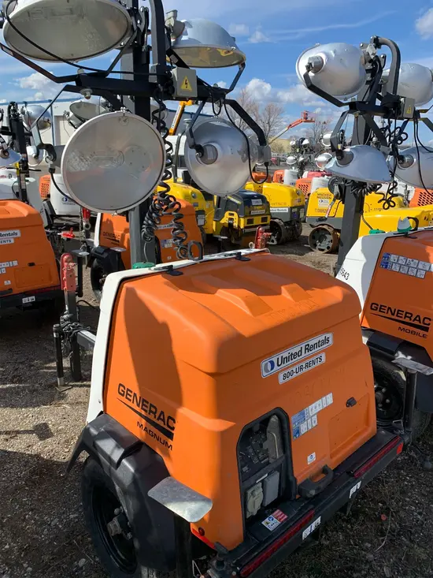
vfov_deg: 67.3
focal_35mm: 26
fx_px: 434
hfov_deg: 53.1
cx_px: 216
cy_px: 289
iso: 25
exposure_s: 1/1953
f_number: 1.8
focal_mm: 4.25
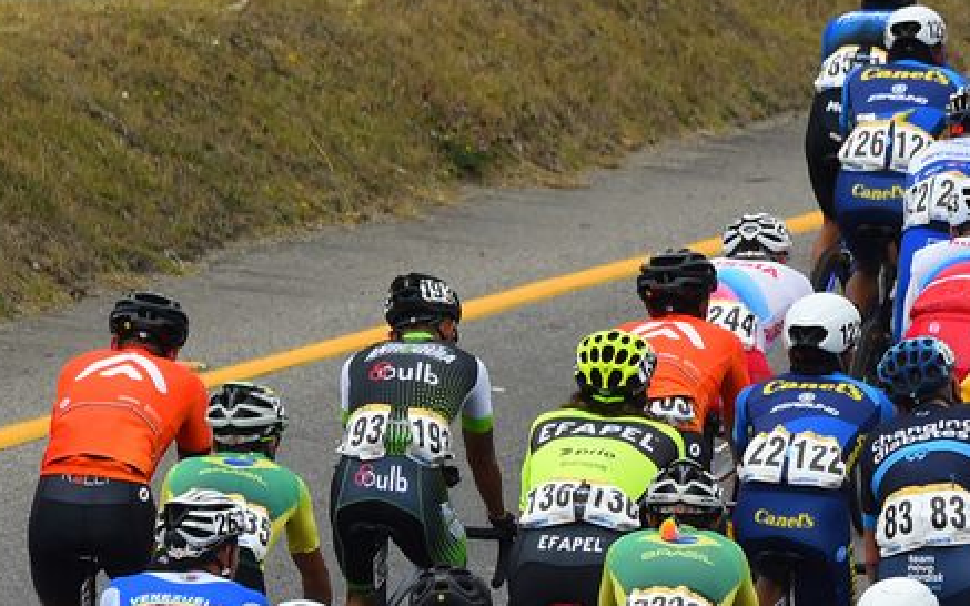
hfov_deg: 2.1
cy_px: 365
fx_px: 25904
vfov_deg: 1.3
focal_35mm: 980
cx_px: 1088
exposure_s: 1/1600
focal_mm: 350
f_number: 10
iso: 1000
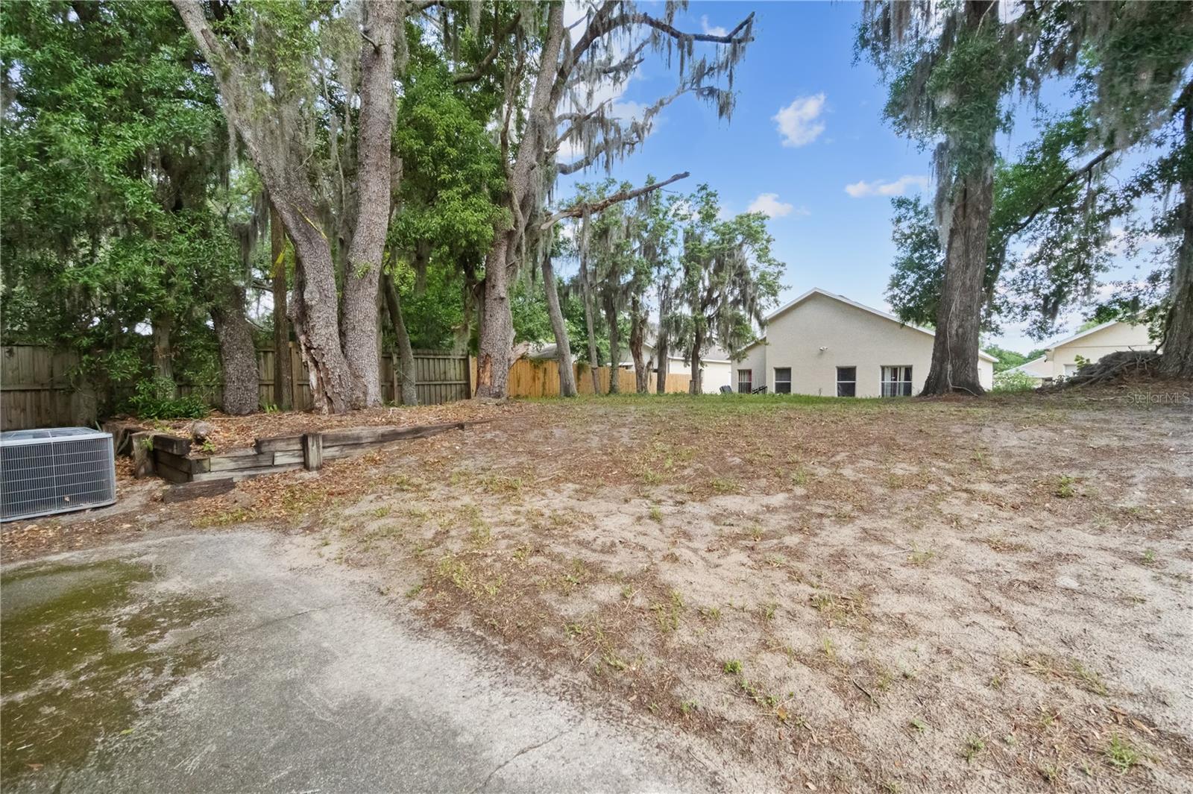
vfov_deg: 77.3
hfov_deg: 100.4
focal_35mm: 15
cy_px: 397
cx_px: 596
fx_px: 497
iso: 3200
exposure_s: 1/2000
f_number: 9
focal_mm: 10
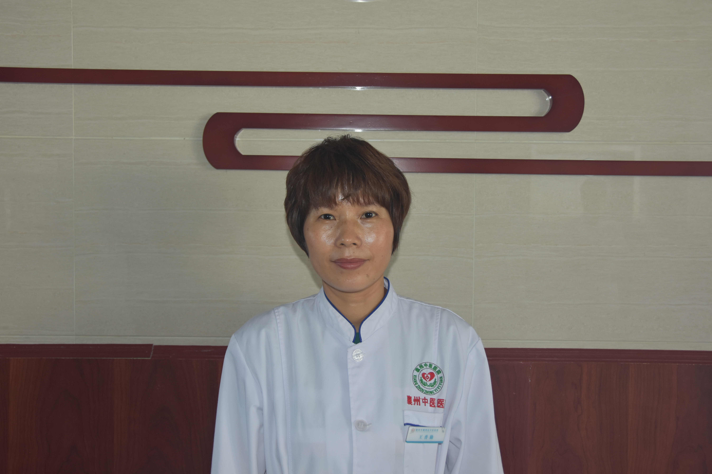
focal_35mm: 40
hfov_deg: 47.9
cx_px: 356
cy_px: 237
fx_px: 801
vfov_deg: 33.0
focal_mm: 27
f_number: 4
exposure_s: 1/60
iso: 450
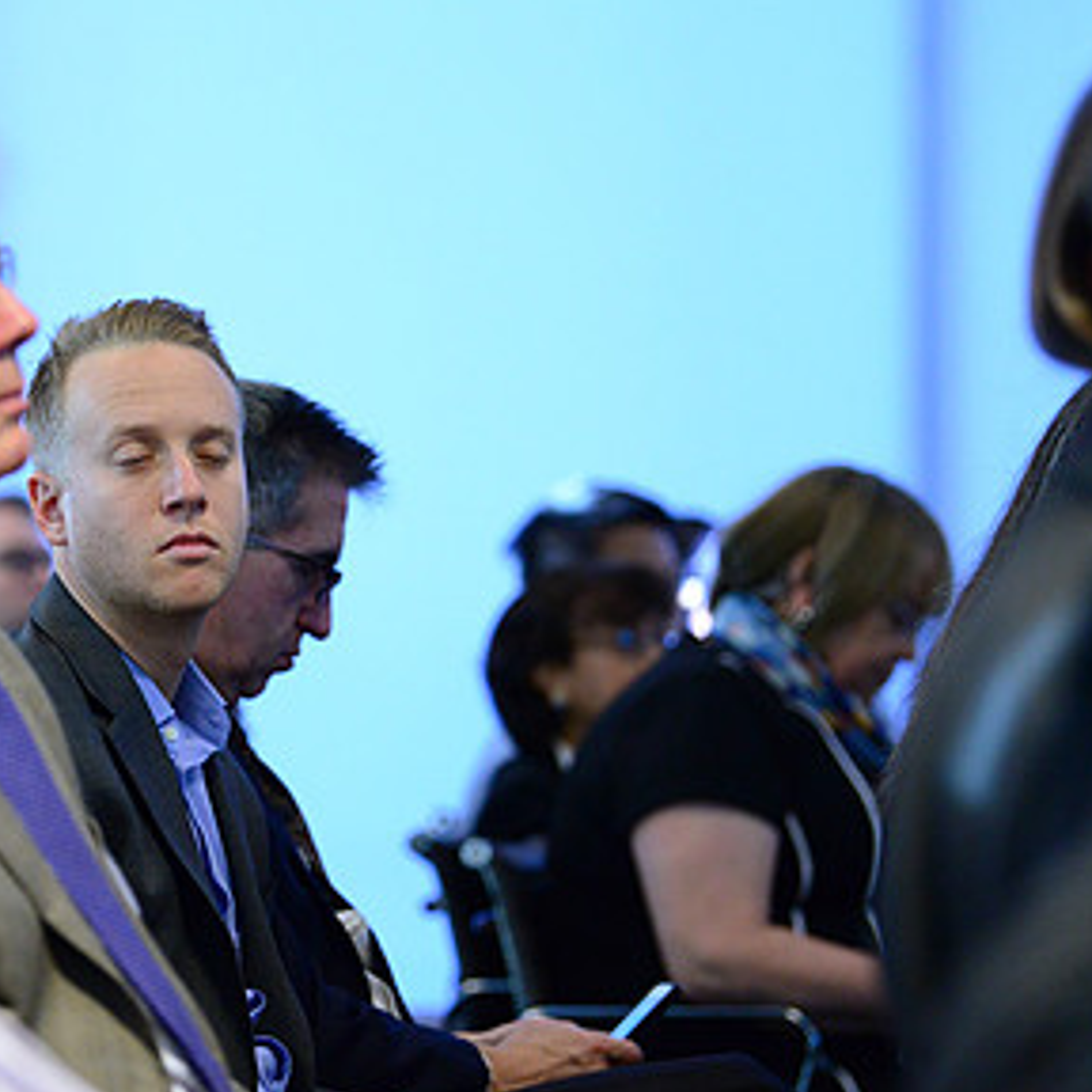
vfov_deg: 9.3
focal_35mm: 188
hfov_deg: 9.3
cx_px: 152
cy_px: 597
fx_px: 6710
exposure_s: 1/160
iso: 4000
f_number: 2.8
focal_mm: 110
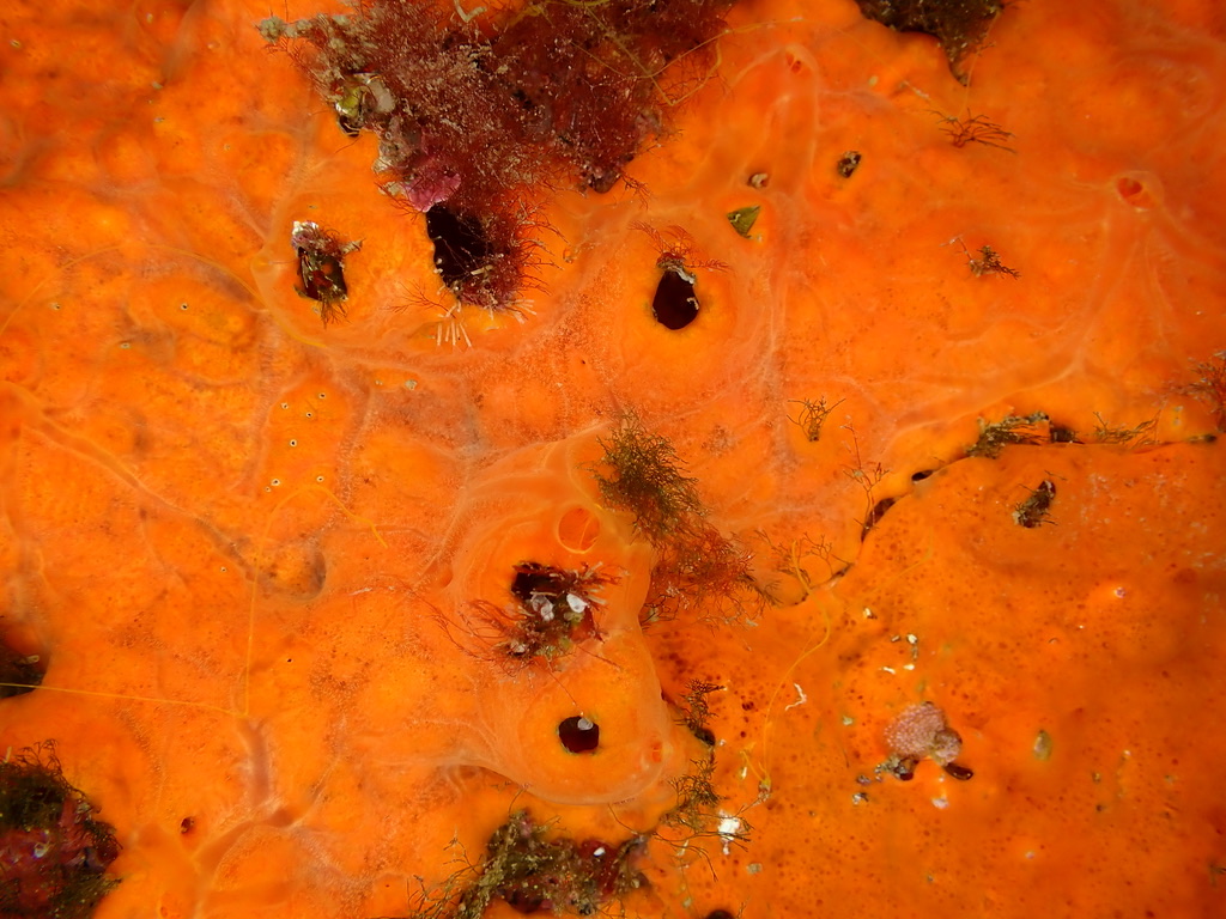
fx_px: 1133
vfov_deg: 44.2
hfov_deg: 56.8
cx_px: 613
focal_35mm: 32
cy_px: 460
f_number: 3.2
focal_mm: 5.79
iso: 100
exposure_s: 1/500
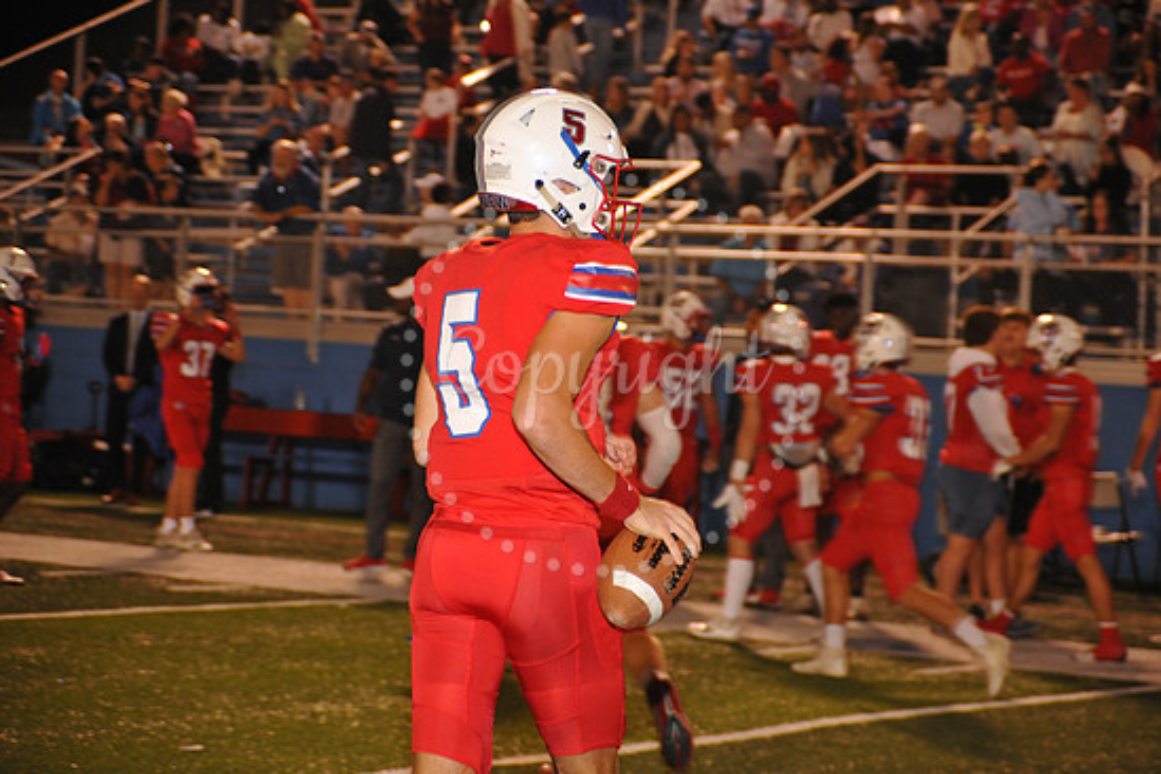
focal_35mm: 111
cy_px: 371
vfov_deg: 12.3
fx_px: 3579
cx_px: 603
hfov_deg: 18.4
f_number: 4.5
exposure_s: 1/125
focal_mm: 105
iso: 1600
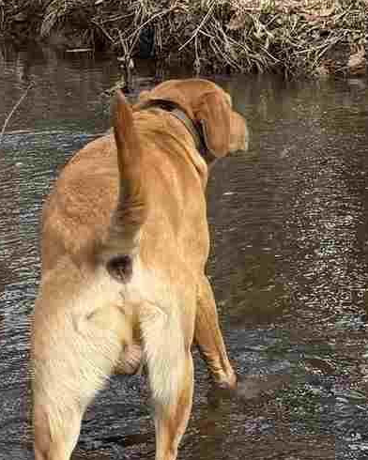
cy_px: -61
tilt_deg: -4.6
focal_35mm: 147
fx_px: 2001
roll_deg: +3.3
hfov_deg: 10.3
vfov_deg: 12.8
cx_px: 500
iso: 100
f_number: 1.78
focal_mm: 6.76
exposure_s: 1/1271
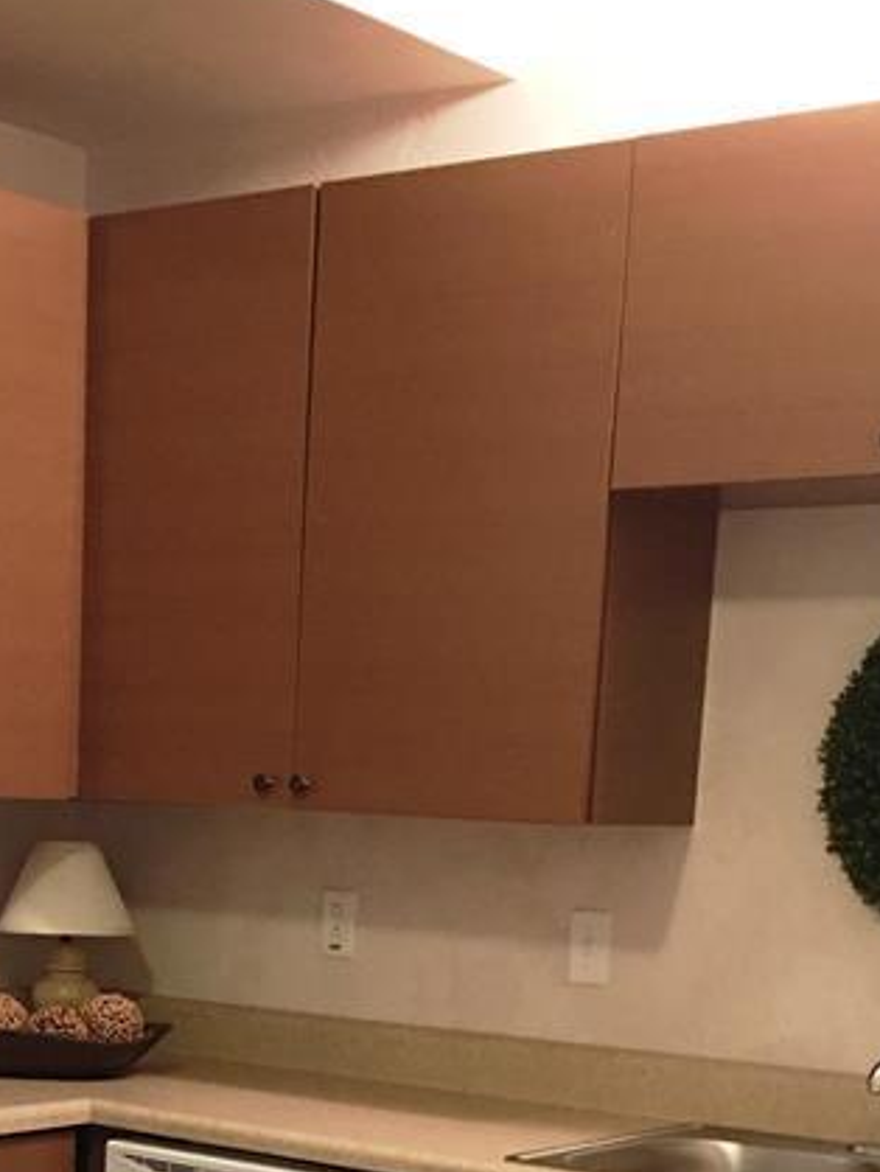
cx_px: 193
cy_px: 1267
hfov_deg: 20.5
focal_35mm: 71
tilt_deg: -11.3
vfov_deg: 25.5
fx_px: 2404
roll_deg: -2.1
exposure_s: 1/4
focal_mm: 4.15
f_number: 2.2
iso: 64
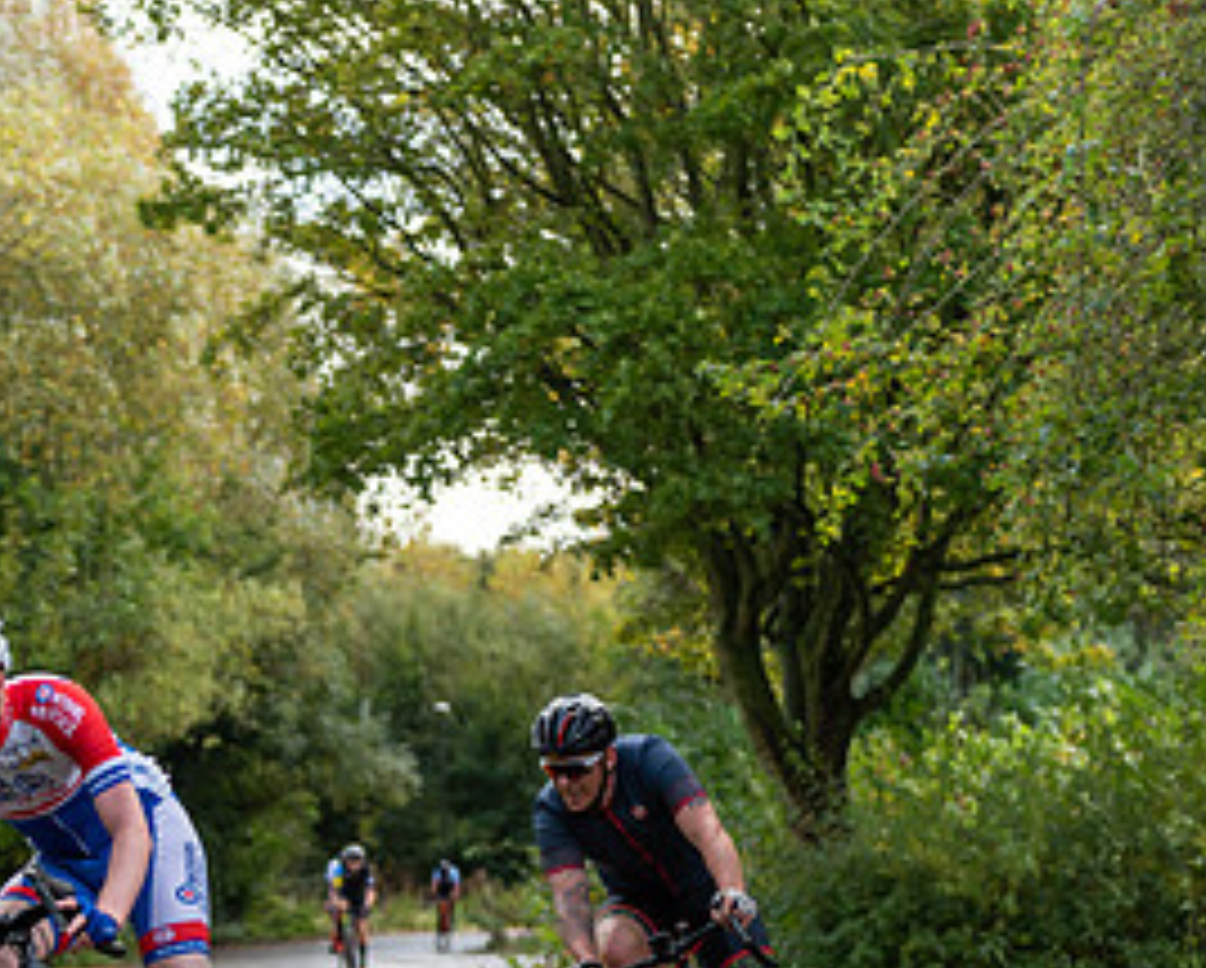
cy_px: 849
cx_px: -63
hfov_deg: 14.1
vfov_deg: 11.5
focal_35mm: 134
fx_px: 4788
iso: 200
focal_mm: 66
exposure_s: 1/500
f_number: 3.2
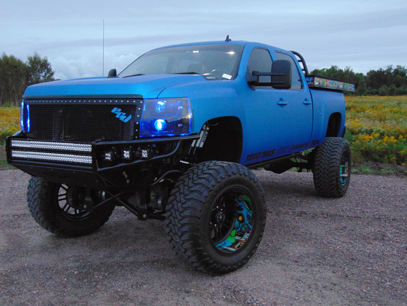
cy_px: 153
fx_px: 459
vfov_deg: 36.8
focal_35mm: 39
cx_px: 204
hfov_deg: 47.9
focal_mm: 6.9
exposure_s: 1/13
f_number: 3.3
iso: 400
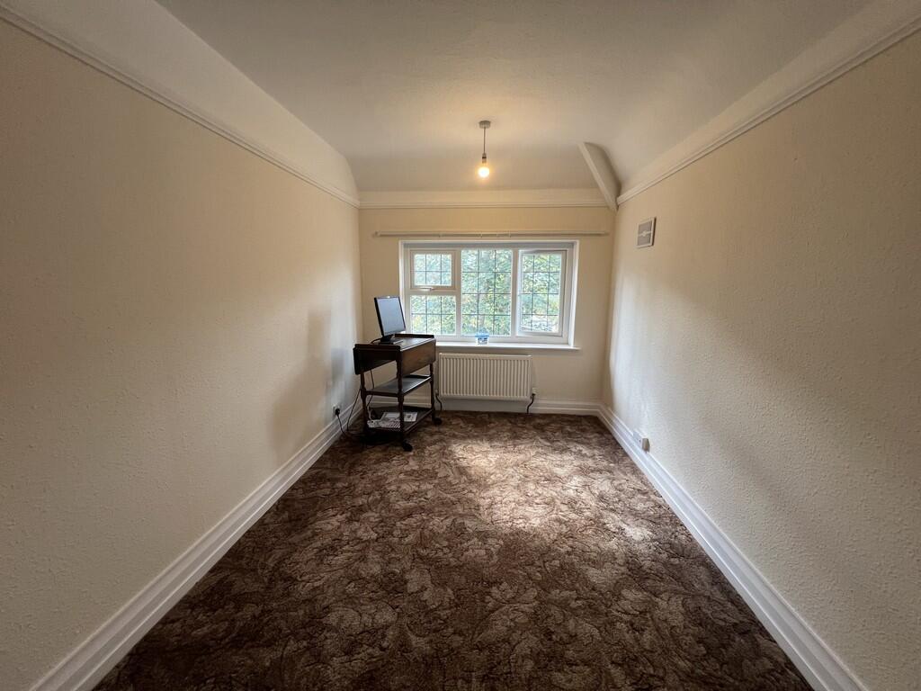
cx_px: 460
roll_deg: -1.1
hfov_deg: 106.2
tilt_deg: -8.9
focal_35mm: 13
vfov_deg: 89.9
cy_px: 346
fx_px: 346
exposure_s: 1/99
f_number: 1.8
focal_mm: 1.57
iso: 100
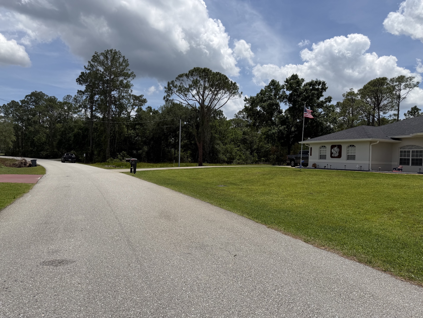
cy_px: 159
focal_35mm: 24
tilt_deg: -0.4
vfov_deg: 56.8
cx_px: 212
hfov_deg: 71.6
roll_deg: -3.2
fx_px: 293
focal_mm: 6.76
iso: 80
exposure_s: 1/9091
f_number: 1.78
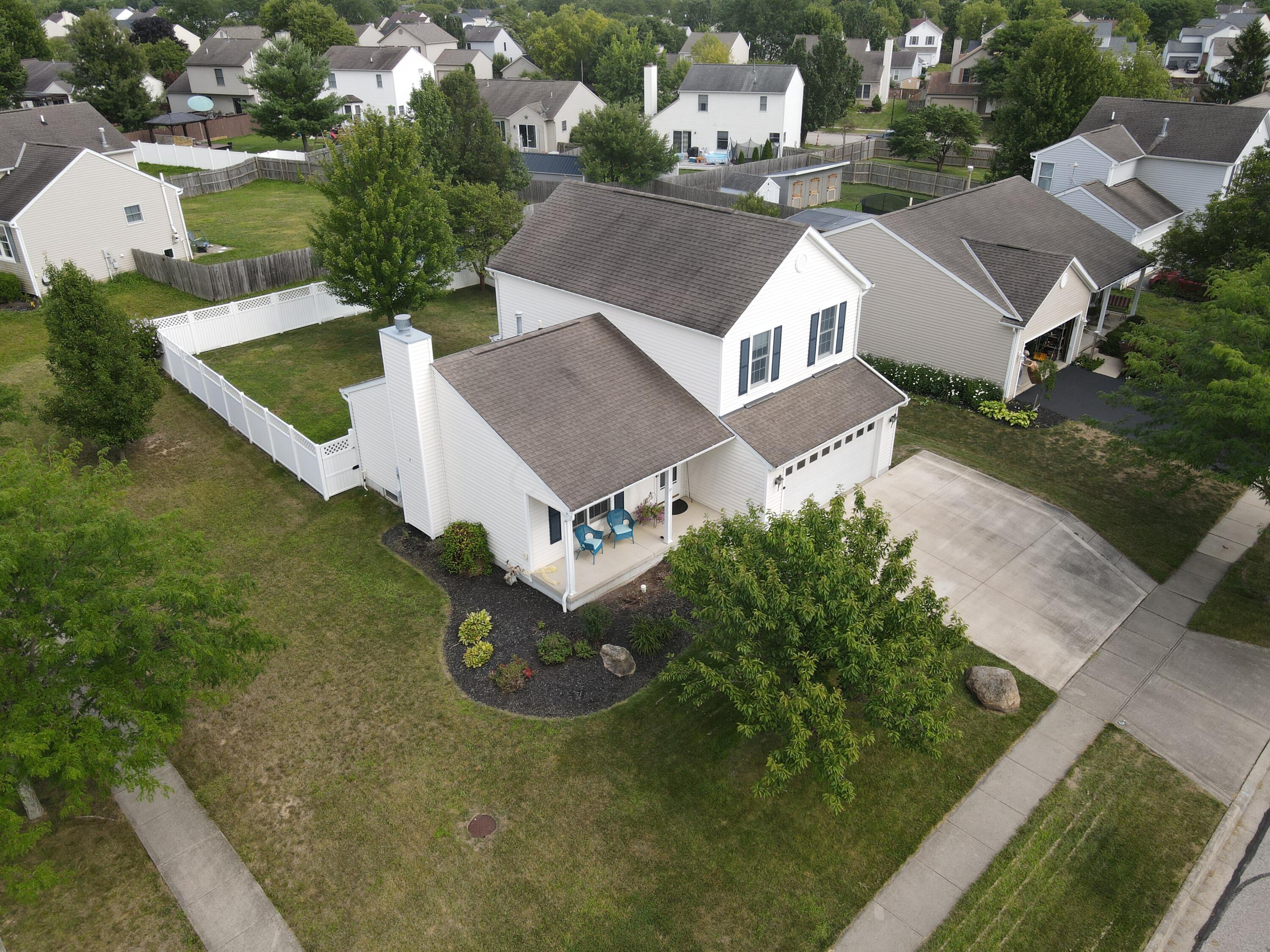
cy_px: 476
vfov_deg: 56.8
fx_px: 881
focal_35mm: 24
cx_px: 635
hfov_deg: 71.6
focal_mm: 4.5
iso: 100
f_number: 2.8
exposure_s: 1/240
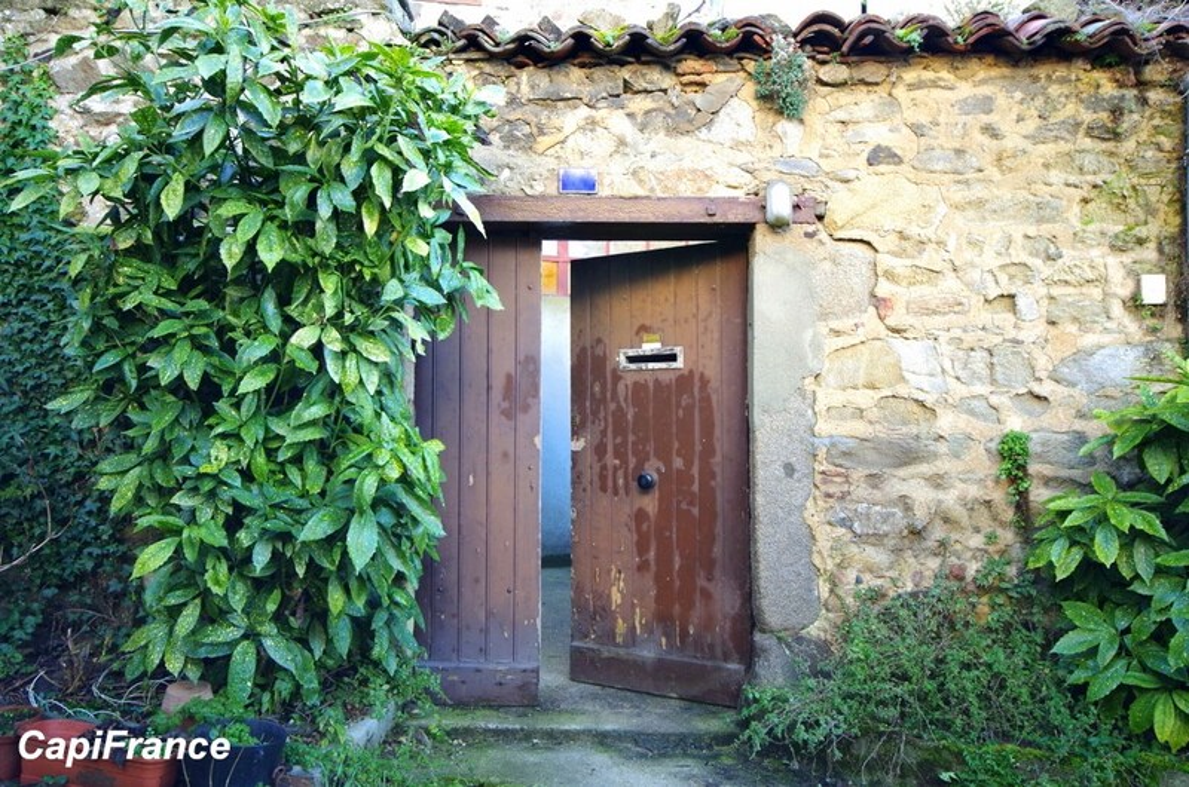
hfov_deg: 62.0
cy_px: 394
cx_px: 594
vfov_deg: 43.4
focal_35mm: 30
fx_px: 989
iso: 400
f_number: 5.6
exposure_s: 1/50
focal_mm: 20
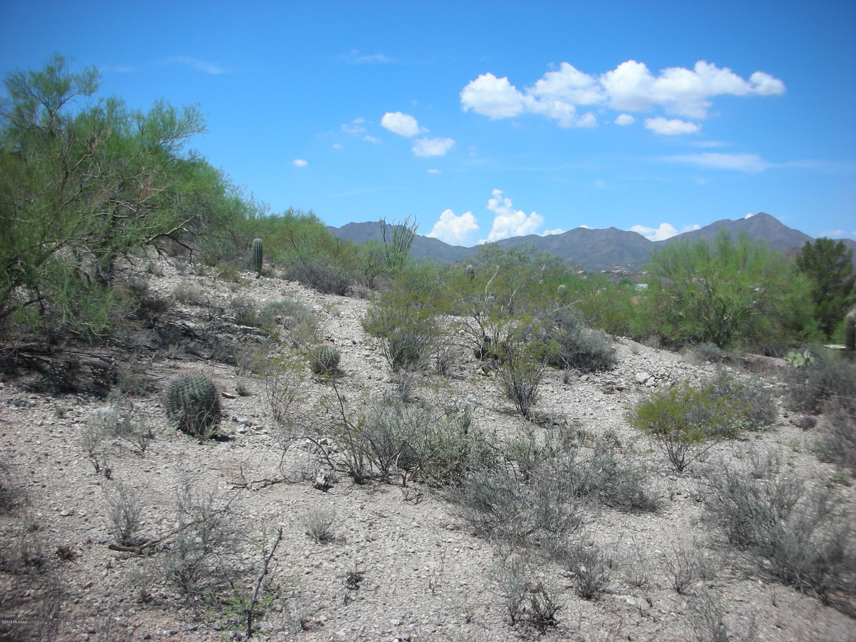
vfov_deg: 40.7
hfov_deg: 52.6
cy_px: 321
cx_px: 428
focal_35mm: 35
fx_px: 865
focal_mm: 5.8
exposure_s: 1/104
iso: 50
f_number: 8.5
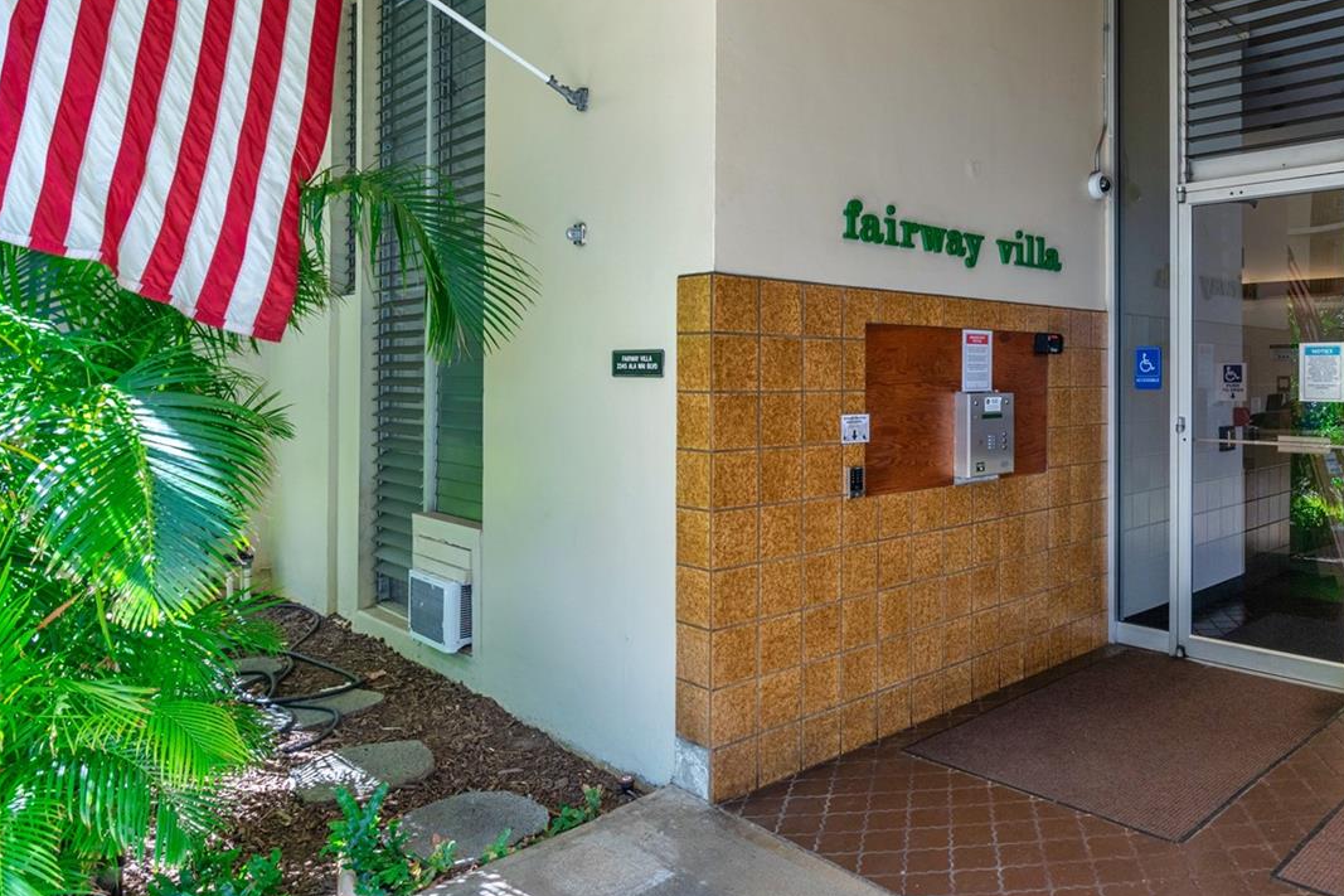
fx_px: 896
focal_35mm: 24
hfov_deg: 70.9
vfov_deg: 51.4
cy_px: 251
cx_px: 927
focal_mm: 16
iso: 640
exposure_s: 1/125
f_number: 8
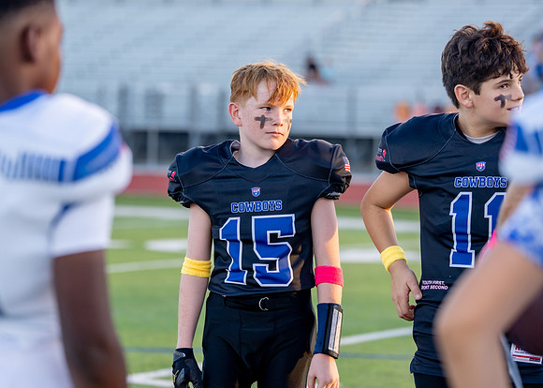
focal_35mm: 133
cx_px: 267
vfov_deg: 10.8
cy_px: 161
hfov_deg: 15.1
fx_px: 2044
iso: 320
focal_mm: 105
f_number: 2.8
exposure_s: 1/640
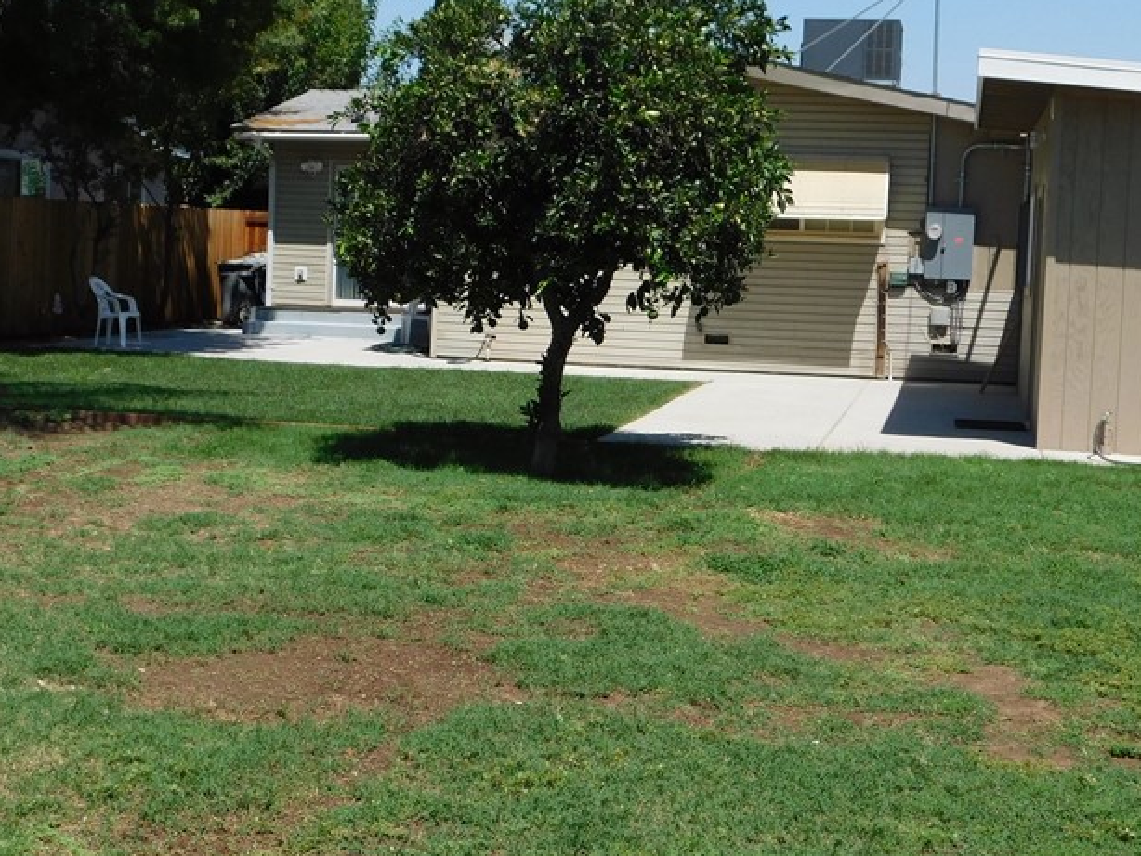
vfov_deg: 24.4
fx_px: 1978
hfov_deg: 32.1
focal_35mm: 60
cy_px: 345
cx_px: 496
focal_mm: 6.3
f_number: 7
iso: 125
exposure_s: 1/400
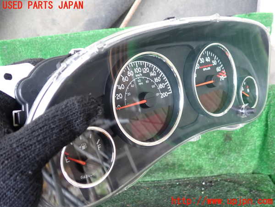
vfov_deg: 46.8
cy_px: 104
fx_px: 238
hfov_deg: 60.0
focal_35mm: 30
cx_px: 138
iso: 200
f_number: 2.3
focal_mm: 5.4
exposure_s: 1/40
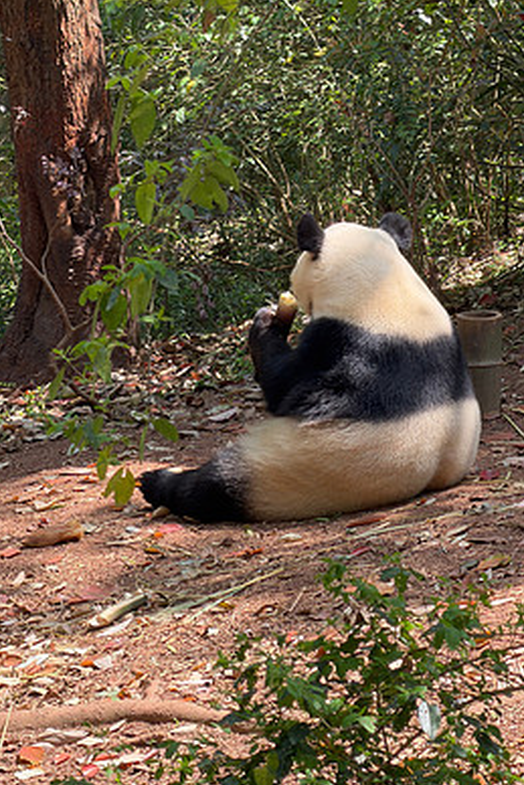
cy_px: 413
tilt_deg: -14.5
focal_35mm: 241
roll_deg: -0.9
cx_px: 282
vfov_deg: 8.5
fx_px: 5257
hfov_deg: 5.7
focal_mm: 16.89
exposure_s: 1/136
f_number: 2.8
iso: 40
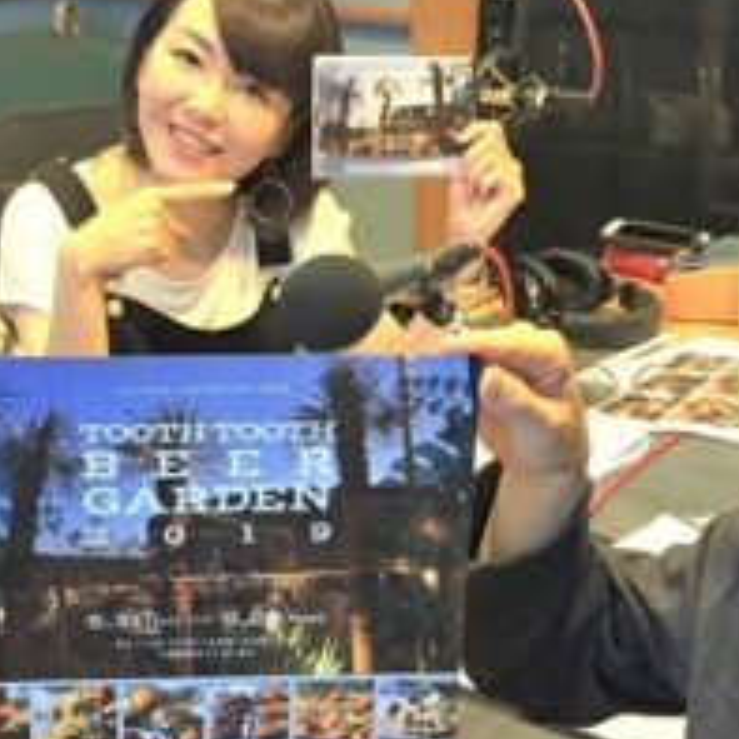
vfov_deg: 21.9
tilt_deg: -24.7
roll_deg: +1.9
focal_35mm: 78
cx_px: 364
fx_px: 1884
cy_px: 611
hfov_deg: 22.2
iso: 250
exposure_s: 1/20
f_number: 2.2
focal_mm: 4.15
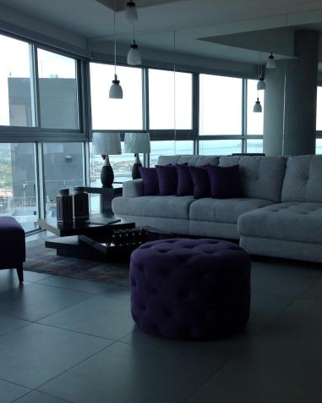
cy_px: 202
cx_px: 156
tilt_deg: -1.9
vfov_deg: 40.3
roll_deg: +0.8
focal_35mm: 46
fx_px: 548
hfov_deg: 32.8
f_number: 2.4
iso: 50
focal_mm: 4.28
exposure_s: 1/252
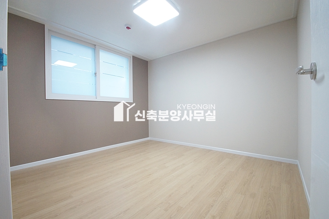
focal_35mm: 15
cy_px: 110
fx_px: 137
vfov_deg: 77.2
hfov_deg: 100.4
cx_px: 164
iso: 1600
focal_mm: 10
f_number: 7.1
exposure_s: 1/30
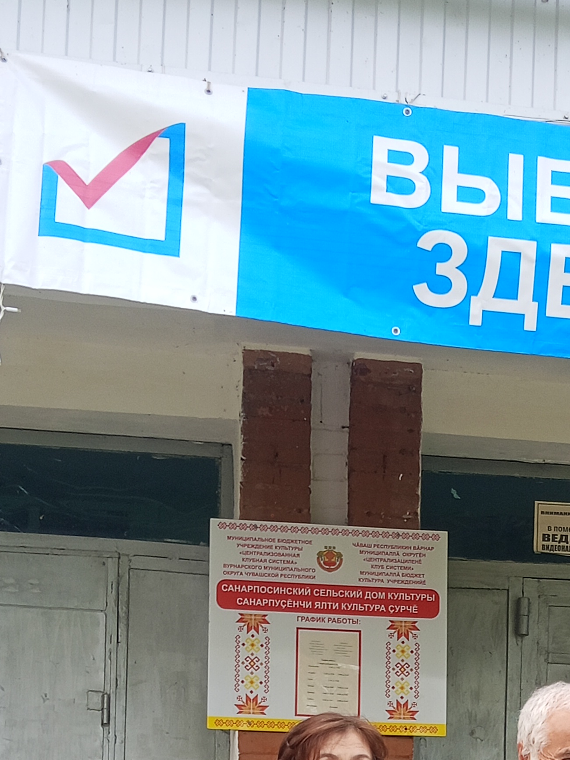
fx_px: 1712
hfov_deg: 18.6
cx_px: 512
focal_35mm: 78
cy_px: 889
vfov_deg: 23.1
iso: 50
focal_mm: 3.98
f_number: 1.8
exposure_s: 1/232
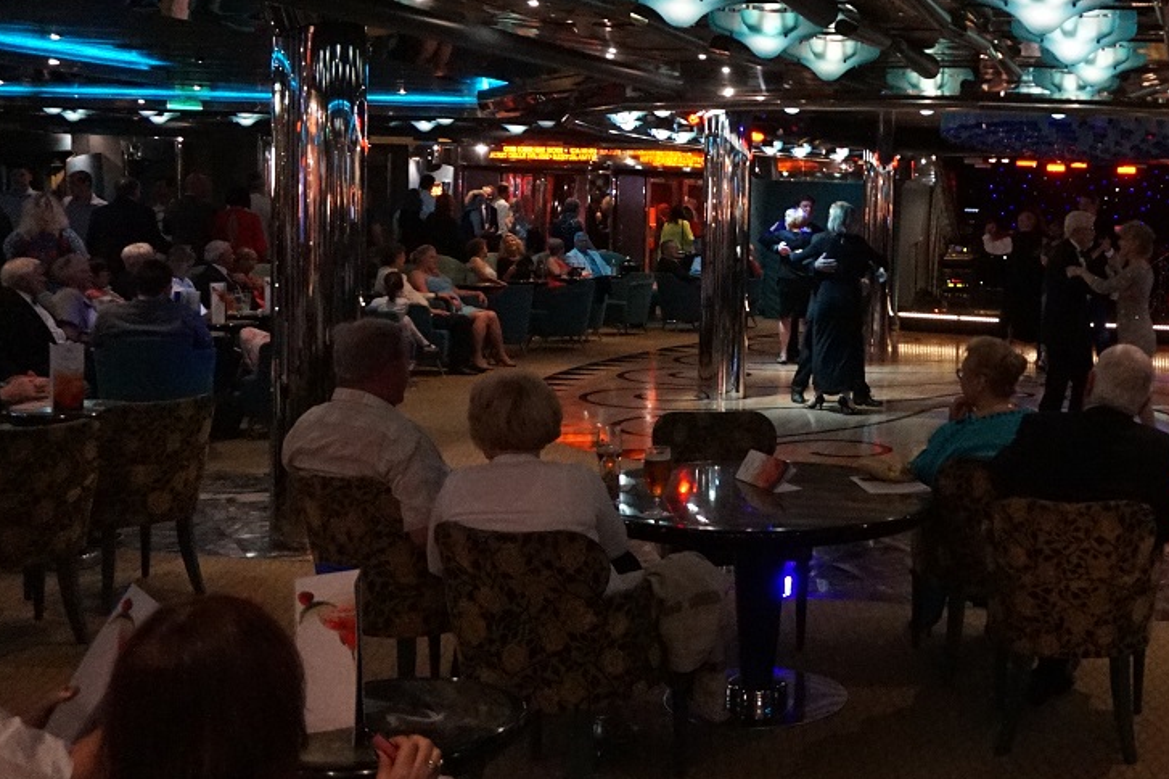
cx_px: 1050
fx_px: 1461
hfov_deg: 40.4
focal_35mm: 45
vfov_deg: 29.7
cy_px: 293
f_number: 3.5
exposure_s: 1/60
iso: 3200
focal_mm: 16
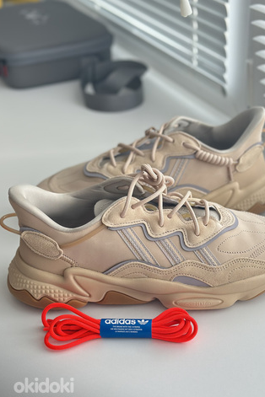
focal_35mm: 53
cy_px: 204
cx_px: 148
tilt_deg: -32.7
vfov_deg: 37.5
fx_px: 585
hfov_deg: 25.5
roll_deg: +1.5
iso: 100
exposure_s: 1/121
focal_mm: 6.86
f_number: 1.78
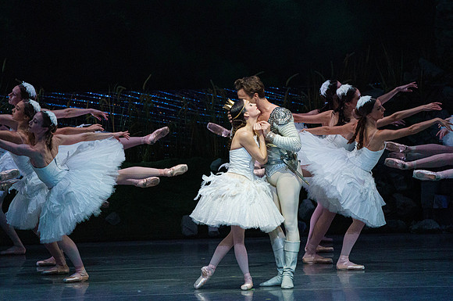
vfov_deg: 3.4
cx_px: 226
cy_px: 151
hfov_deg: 5.2
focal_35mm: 400
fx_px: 5031
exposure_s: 1/250
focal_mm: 400
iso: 8000
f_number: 5.6
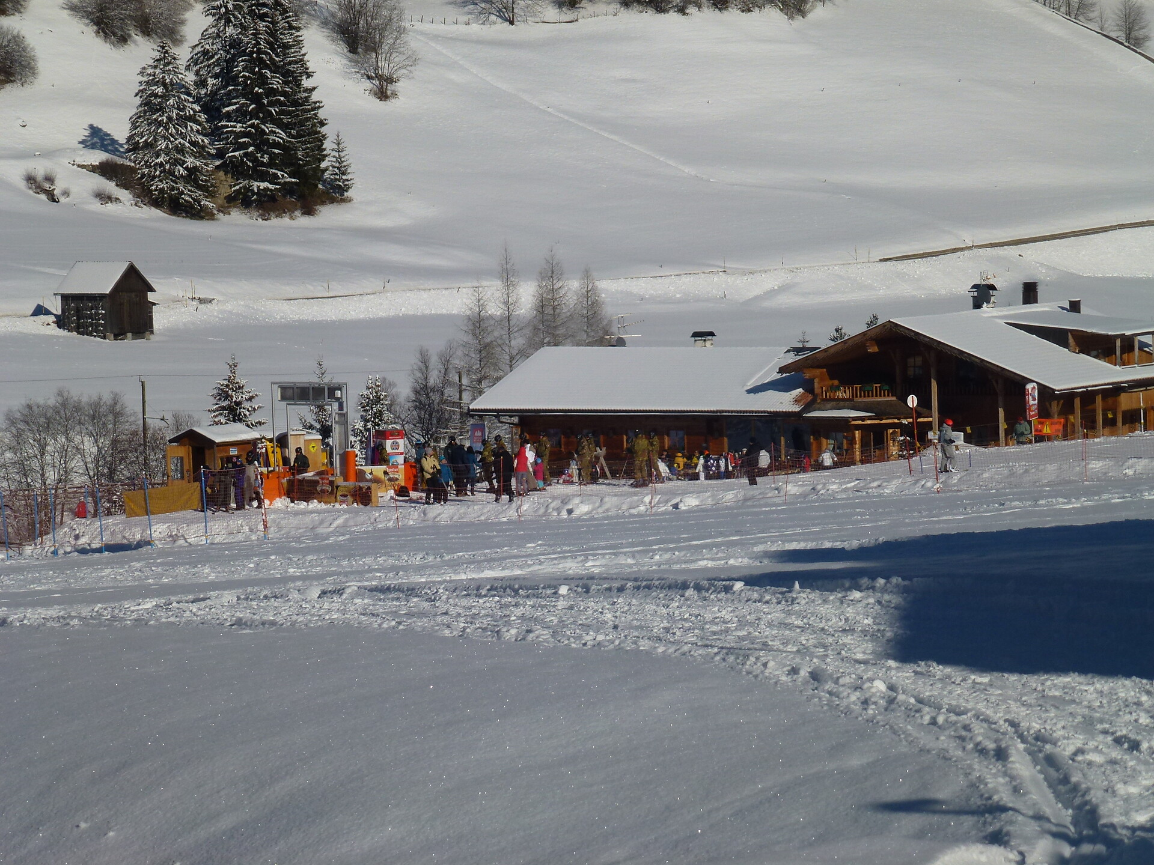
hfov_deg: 15.1
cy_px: 432
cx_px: 577
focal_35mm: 131
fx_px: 4367
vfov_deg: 11.3
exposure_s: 1/2000
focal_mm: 23.4
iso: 100
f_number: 5.2
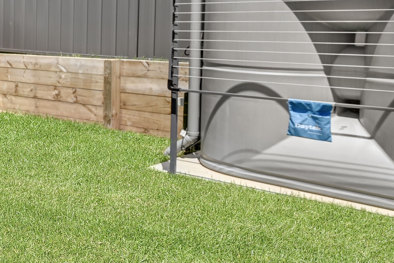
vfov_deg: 27.3
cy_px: 38
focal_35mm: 48
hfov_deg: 27.9
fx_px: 525
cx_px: -196
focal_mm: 14
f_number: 7.1
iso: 100
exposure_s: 1/80
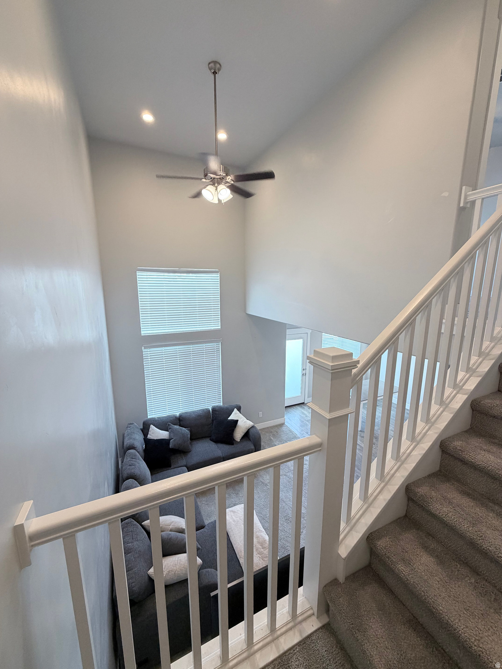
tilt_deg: -10.8
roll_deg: +0.1
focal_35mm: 14
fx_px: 271
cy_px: 334
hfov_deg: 85.7
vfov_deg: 102.1
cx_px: 251
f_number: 2.2
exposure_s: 1/120
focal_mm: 2.22
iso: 250
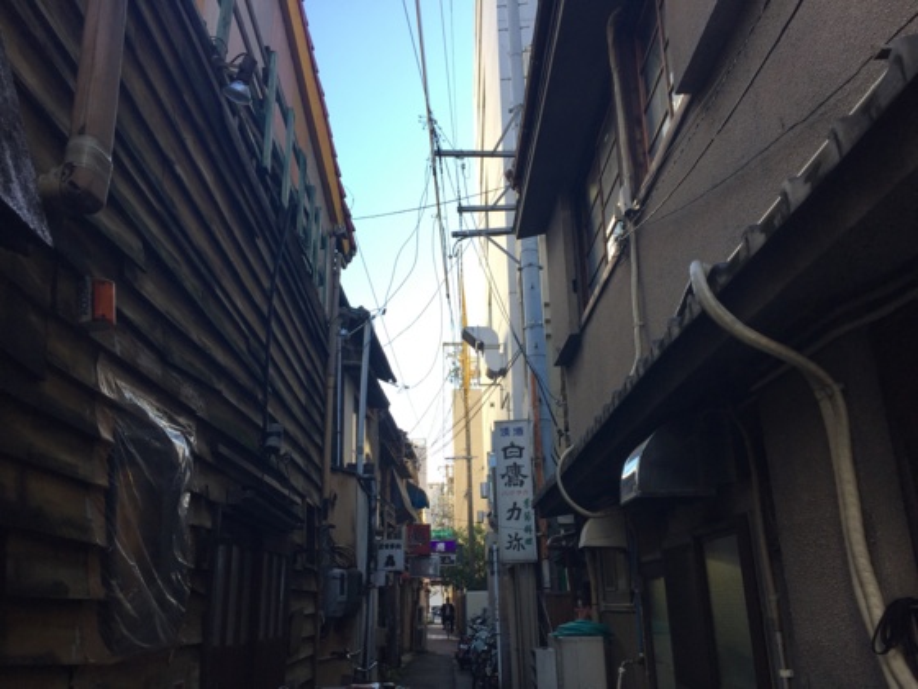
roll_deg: +0.7
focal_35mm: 29
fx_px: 769
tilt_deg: +17.3
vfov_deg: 48.2
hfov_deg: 61.7
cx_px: 459
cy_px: 344
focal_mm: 4.15
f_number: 2.2
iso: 32
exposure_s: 1/289
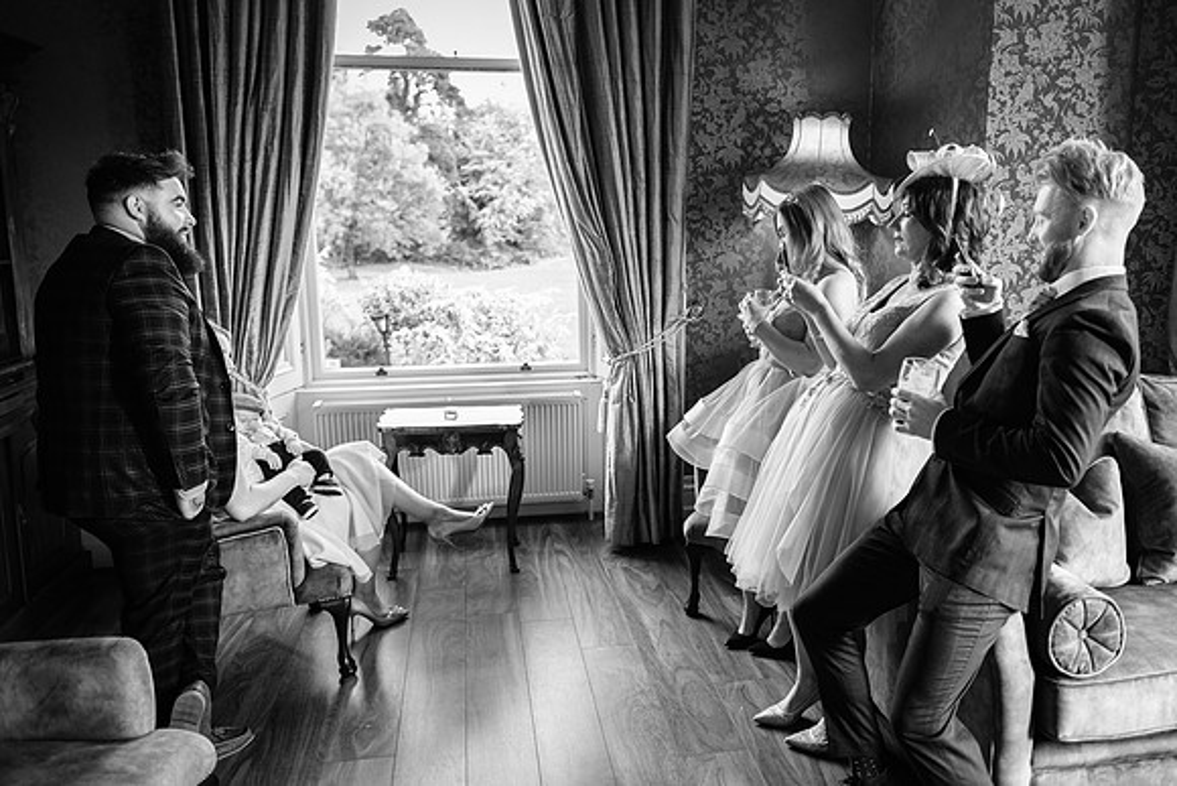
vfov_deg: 48.0
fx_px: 881
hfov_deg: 67.3
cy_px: 372
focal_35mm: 27
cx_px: 653
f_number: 1.8
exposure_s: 1/160
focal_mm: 16
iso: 640
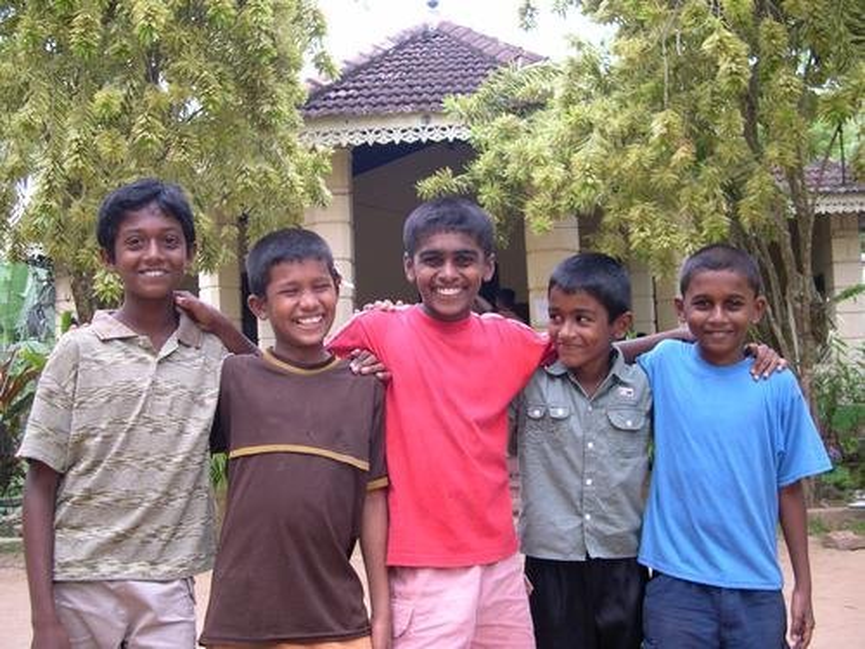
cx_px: 432
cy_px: 324
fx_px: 950
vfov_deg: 37.7
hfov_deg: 49.0
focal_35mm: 38
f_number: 2.8
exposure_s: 1/69.6
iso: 100
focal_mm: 8
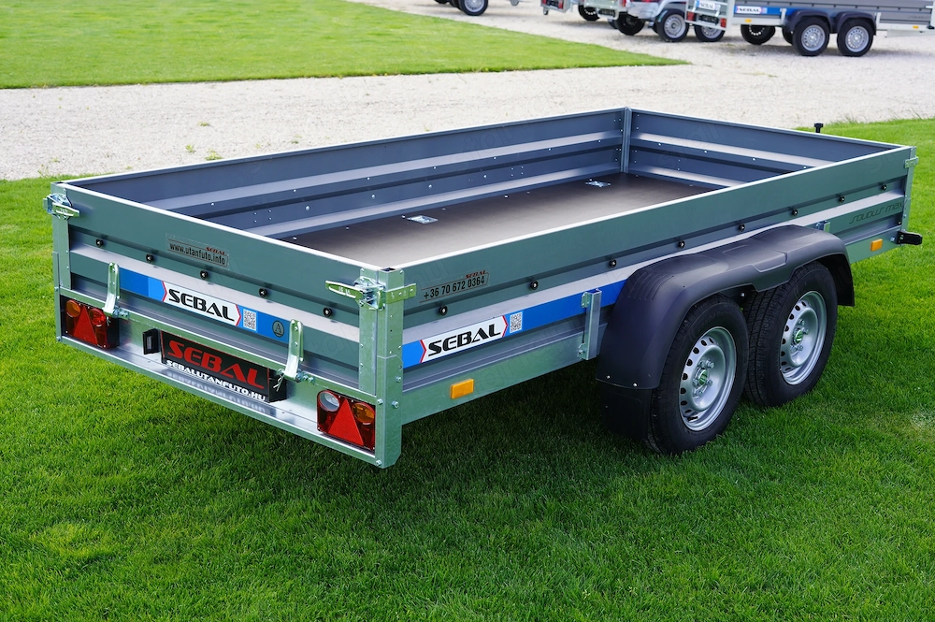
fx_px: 1298
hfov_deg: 39.6
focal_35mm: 50
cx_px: 468
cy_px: 311
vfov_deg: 26.9
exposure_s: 1/100
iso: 100
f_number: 5.6
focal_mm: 50
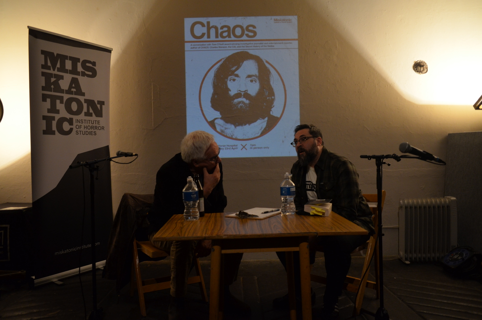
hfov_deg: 65.6
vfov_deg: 46.2
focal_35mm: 28
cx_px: 241
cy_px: 160
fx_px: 374
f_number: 3.2
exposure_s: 1/30
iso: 900
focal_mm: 18.5
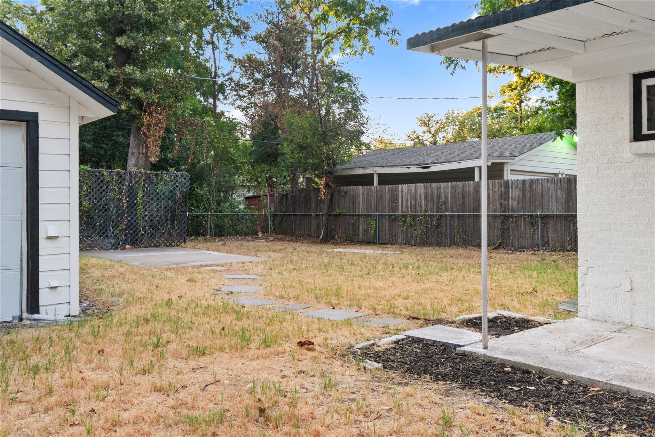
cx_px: 328
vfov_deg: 43.6
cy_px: 218
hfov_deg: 61.9
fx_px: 546
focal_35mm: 30
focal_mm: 20
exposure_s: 1/25
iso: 640
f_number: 6.3
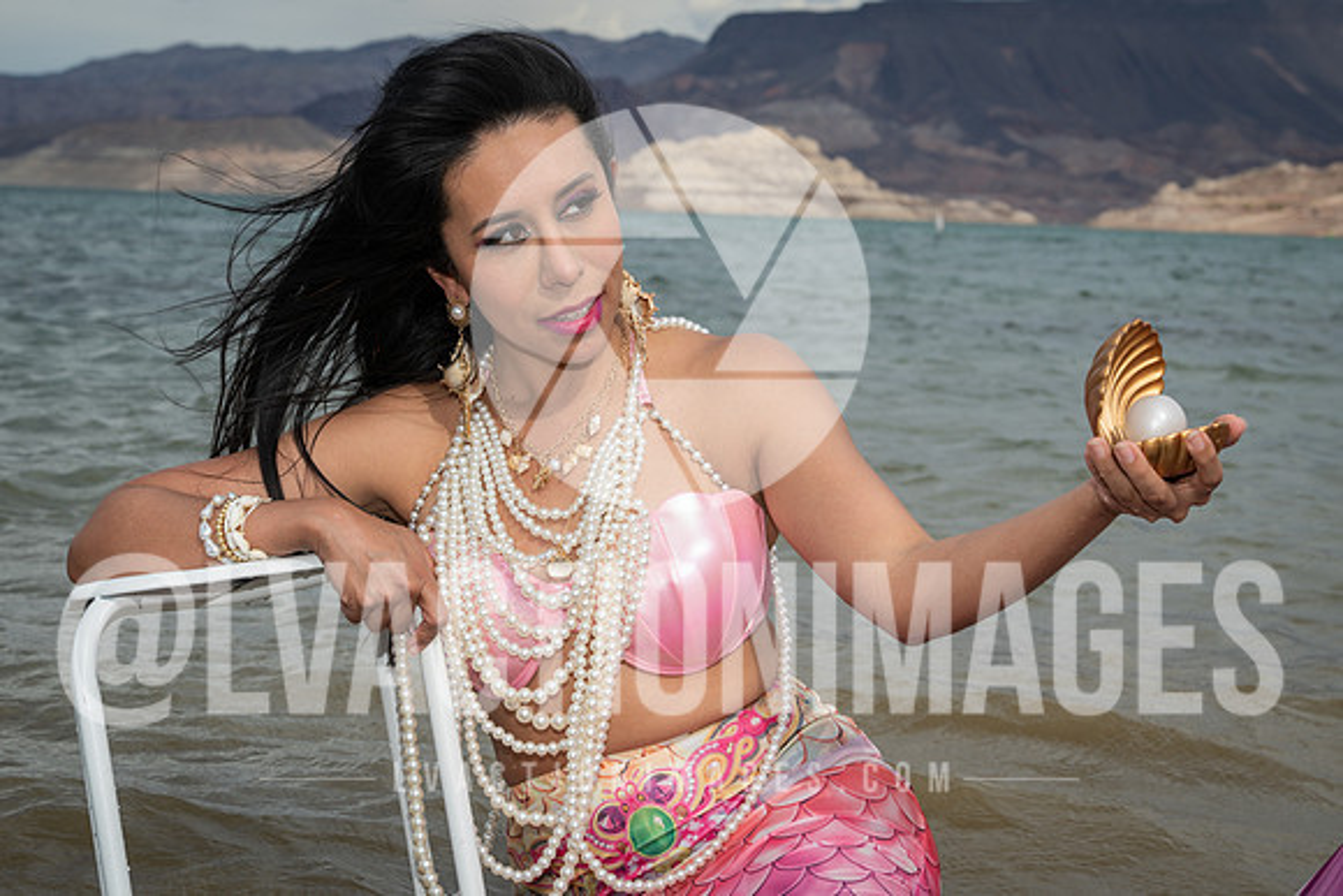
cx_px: 687
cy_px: 450
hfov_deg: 26.9
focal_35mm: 75
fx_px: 2812
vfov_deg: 18.1
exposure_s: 1/250
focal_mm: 70
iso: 64
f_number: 10
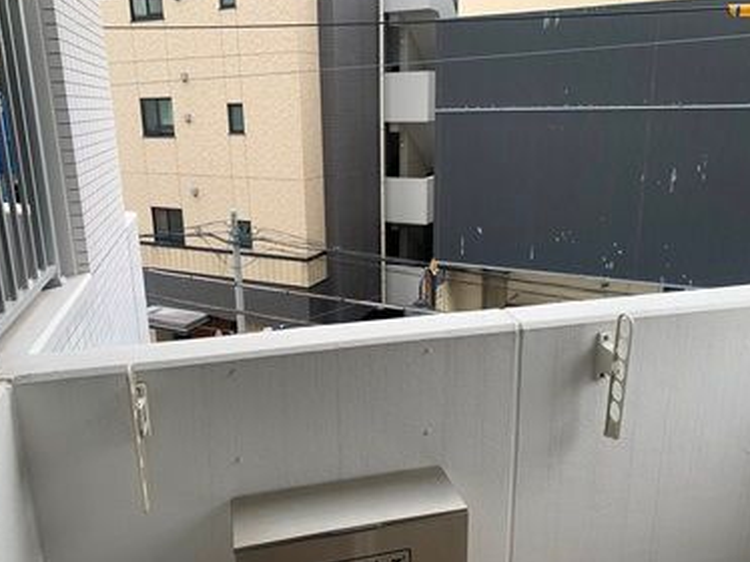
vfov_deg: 49.7
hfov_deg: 63.5
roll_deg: +0.5
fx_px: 606
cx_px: 374
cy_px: 273
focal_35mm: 28
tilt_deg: -13.3
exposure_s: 1/122
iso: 40
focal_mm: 4.25
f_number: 1.8
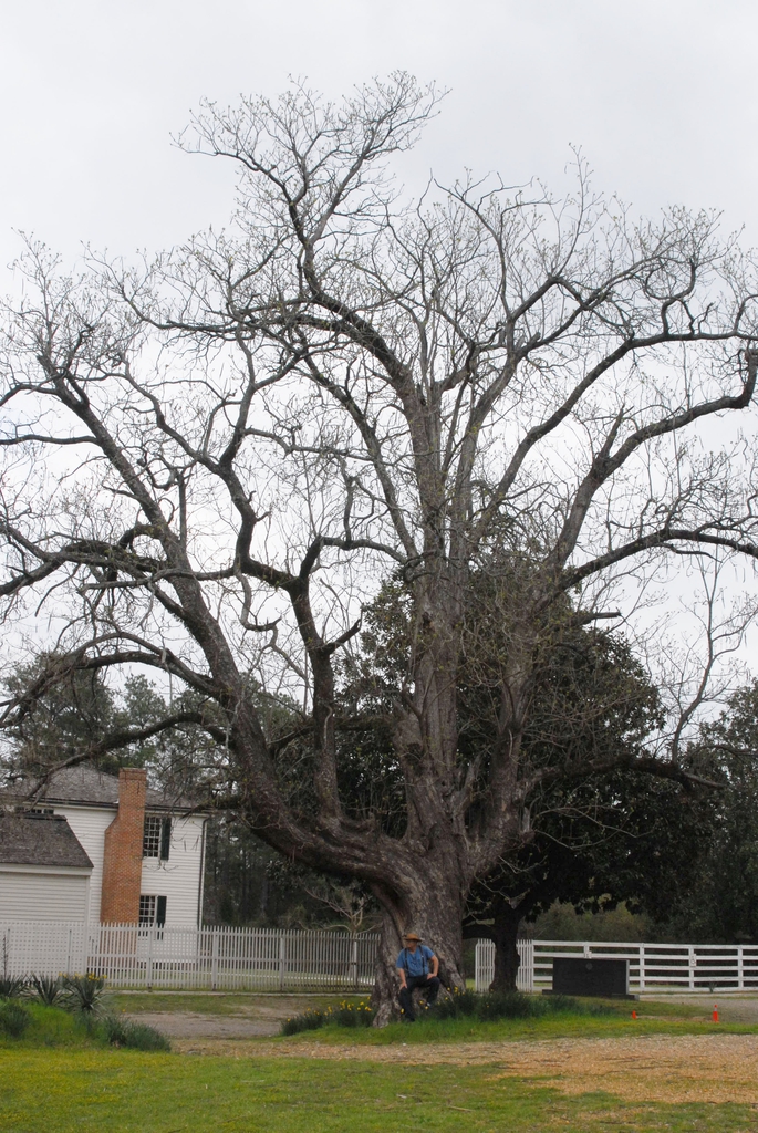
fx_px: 1323
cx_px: 379
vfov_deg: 46.4
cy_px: 566
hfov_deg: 32.0
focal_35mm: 42
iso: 400
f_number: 11
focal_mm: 28
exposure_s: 1/500
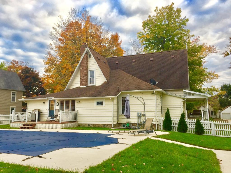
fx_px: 194
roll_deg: -0.3
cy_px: 86
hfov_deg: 61.7
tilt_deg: +7.9
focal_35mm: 29
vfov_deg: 48.2
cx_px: 116
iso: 32
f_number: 2.2
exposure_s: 1/159
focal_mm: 4.15
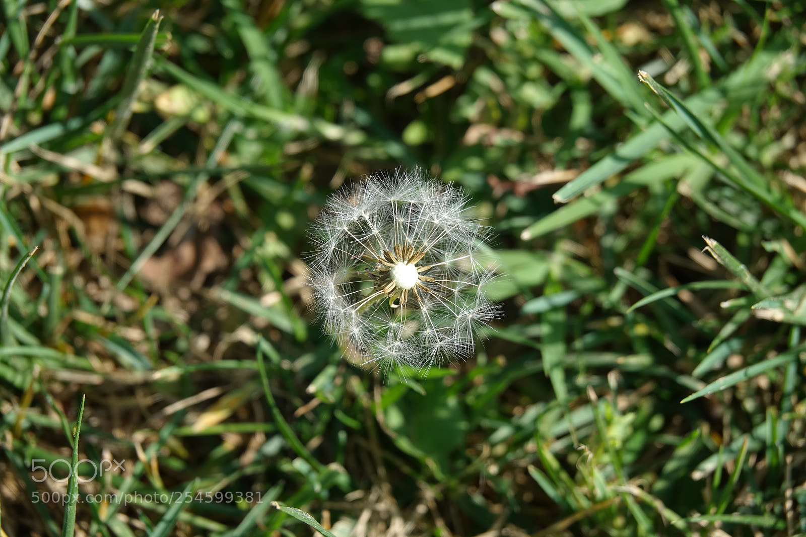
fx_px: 8953
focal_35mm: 400
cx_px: 403
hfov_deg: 5.2
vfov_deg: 3.4
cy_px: 268
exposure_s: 1/400
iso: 100
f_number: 4
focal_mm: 146.76
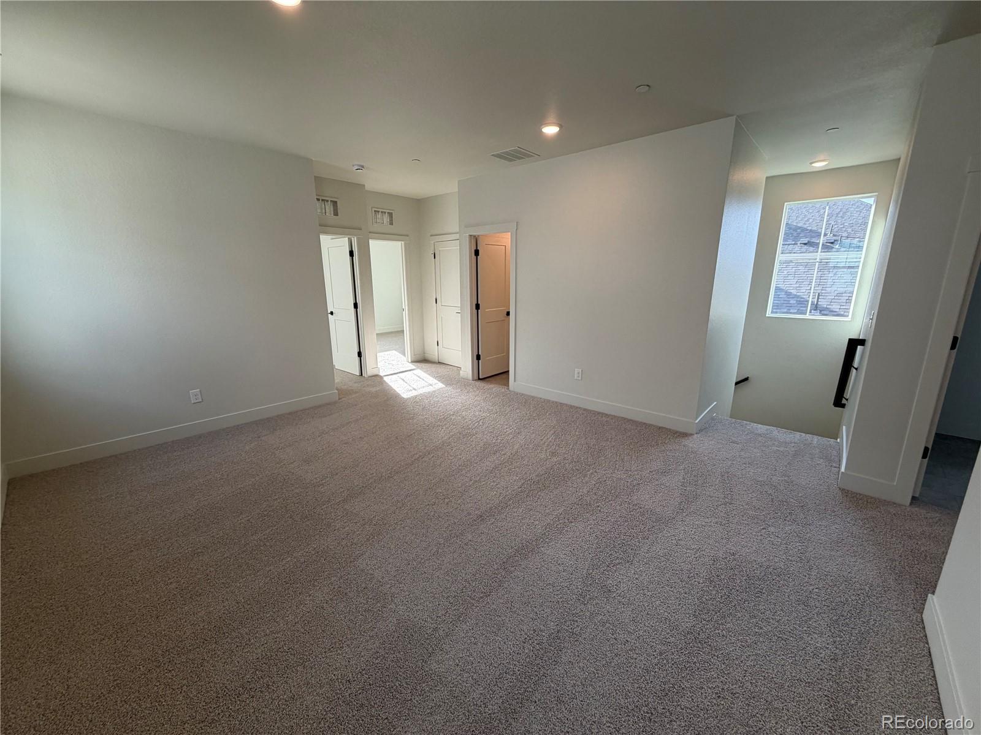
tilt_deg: -12.1
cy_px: 368
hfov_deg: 102.1
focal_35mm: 14
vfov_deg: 85.7
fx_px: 397
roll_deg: +0.7
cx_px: 490
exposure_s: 1/120
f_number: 2.2
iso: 100
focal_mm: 2.22
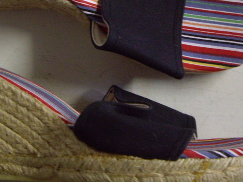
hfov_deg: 26.3
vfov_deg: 19.8
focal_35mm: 74
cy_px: 53
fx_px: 519
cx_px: 94
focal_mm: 6.2
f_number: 2.7
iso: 200
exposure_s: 1/10
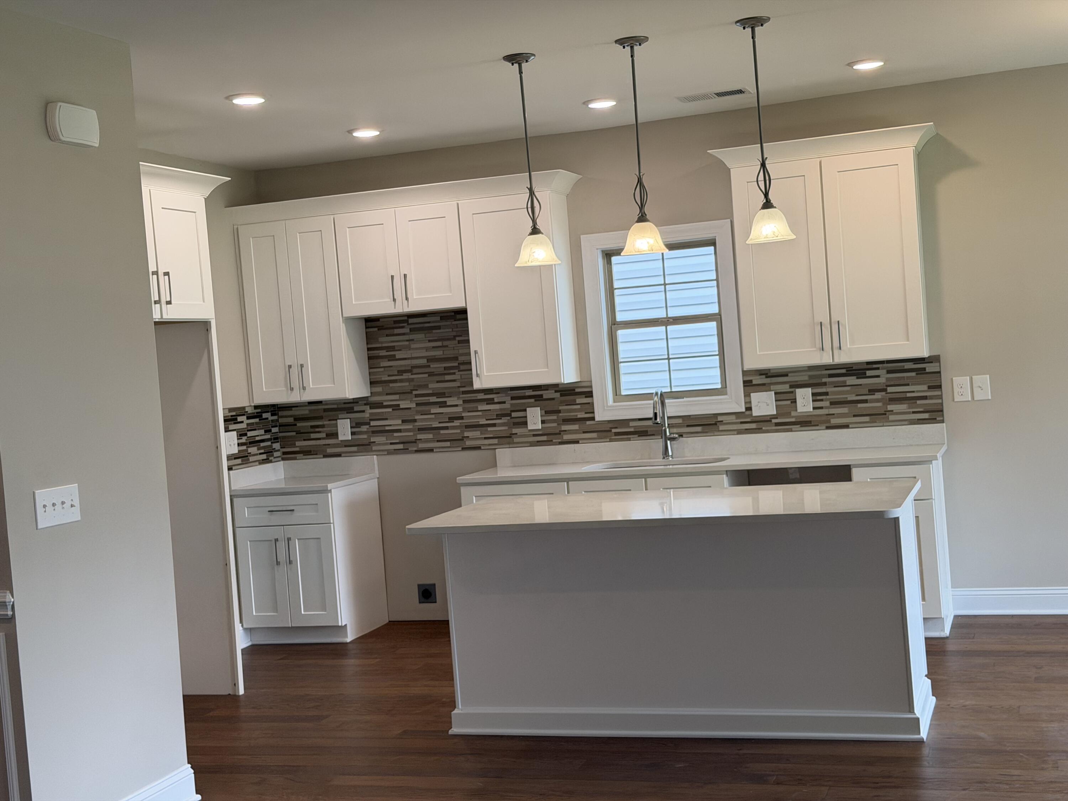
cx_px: 534
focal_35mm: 48
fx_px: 1481
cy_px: 400
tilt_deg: -3.0
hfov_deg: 39.7
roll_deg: +4.6
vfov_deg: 30.3
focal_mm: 6.76
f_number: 1.78
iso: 80
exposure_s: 1/163
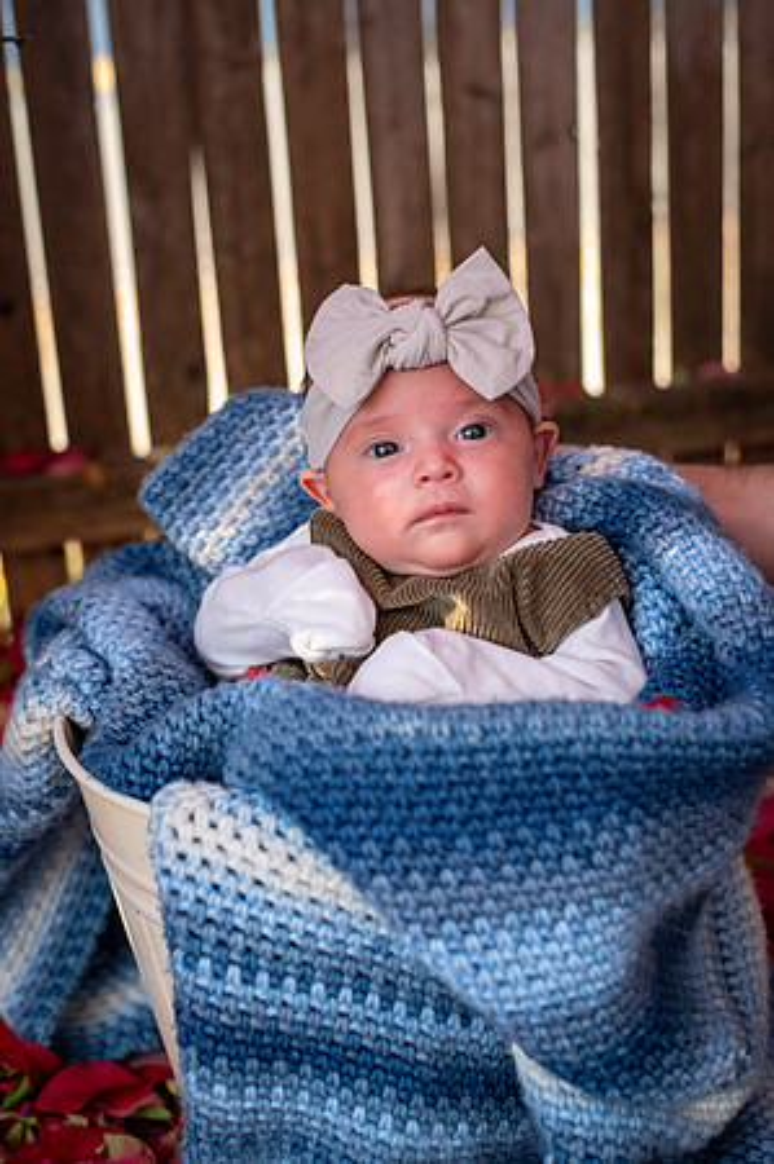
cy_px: 582
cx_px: 387
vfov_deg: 39.6
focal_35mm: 50
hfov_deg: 26.9
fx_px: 1616
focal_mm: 50
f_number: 3.2
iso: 3200
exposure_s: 1/2500
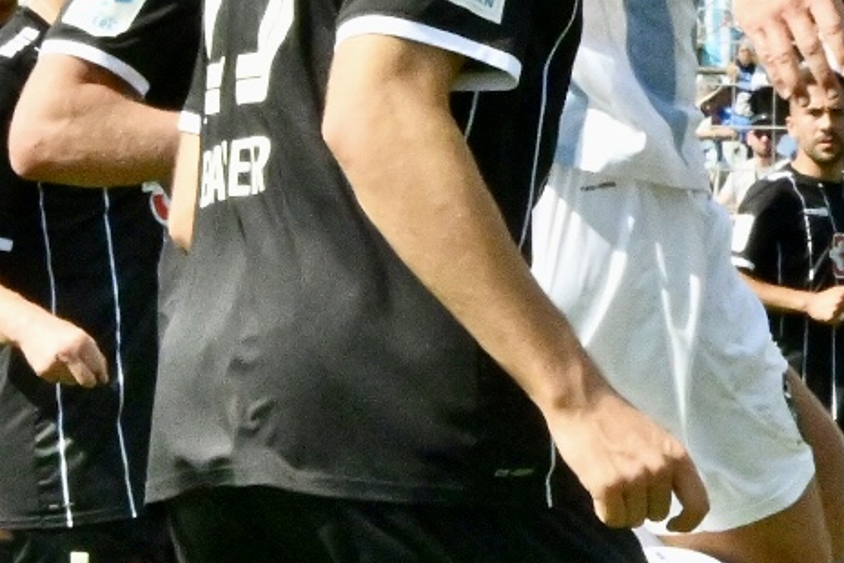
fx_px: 17160
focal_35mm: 732
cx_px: 1537
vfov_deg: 1.9
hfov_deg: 2.8
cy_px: 2
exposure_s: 1/1250
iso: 3200
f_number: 25
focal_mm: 105
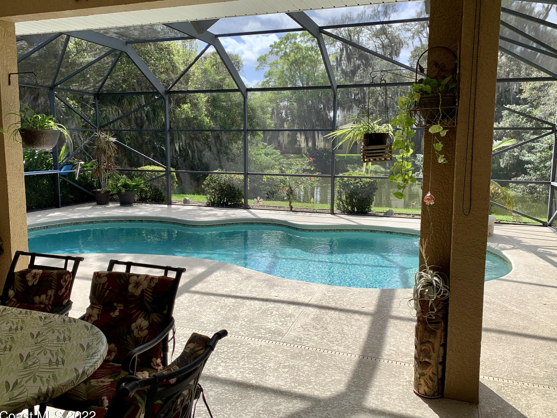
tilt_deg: -7.5
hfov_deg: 61.6
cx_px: 268
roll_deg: -0.6
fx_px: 467
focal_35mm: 29
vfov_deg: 48.2
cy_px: 204
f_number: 1.8
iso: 25
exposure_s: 1/1250
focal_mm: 4.25
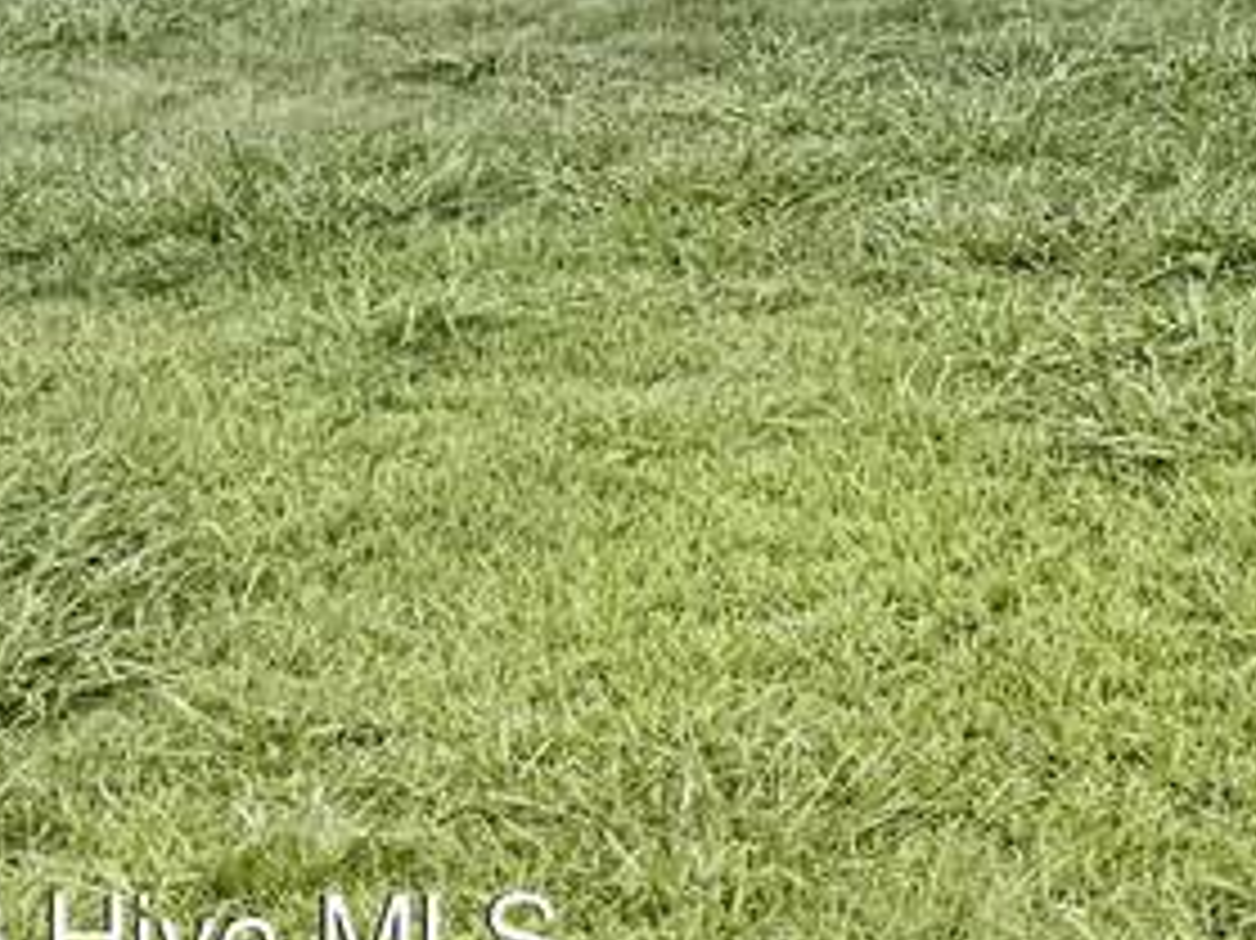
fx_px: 3990
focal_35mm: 110
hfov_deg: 14.7
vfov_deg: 11.8
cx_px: 2521
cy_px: -1021
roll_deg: -1.0
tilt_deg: +4.4
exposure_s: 1/3953
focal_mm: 6.76
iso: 100
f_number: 1.78
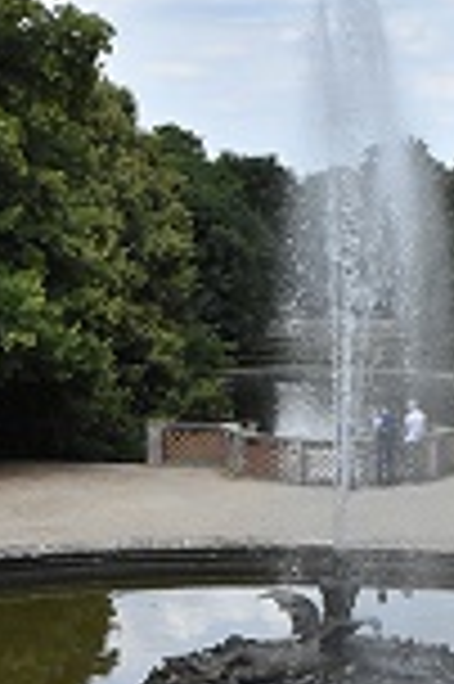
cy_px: 466
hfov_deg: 13.0
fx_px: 1991
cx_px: 339
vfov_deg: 19.4
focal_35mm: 105
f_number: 11
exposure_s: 1/5000
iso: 3200
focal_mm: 24
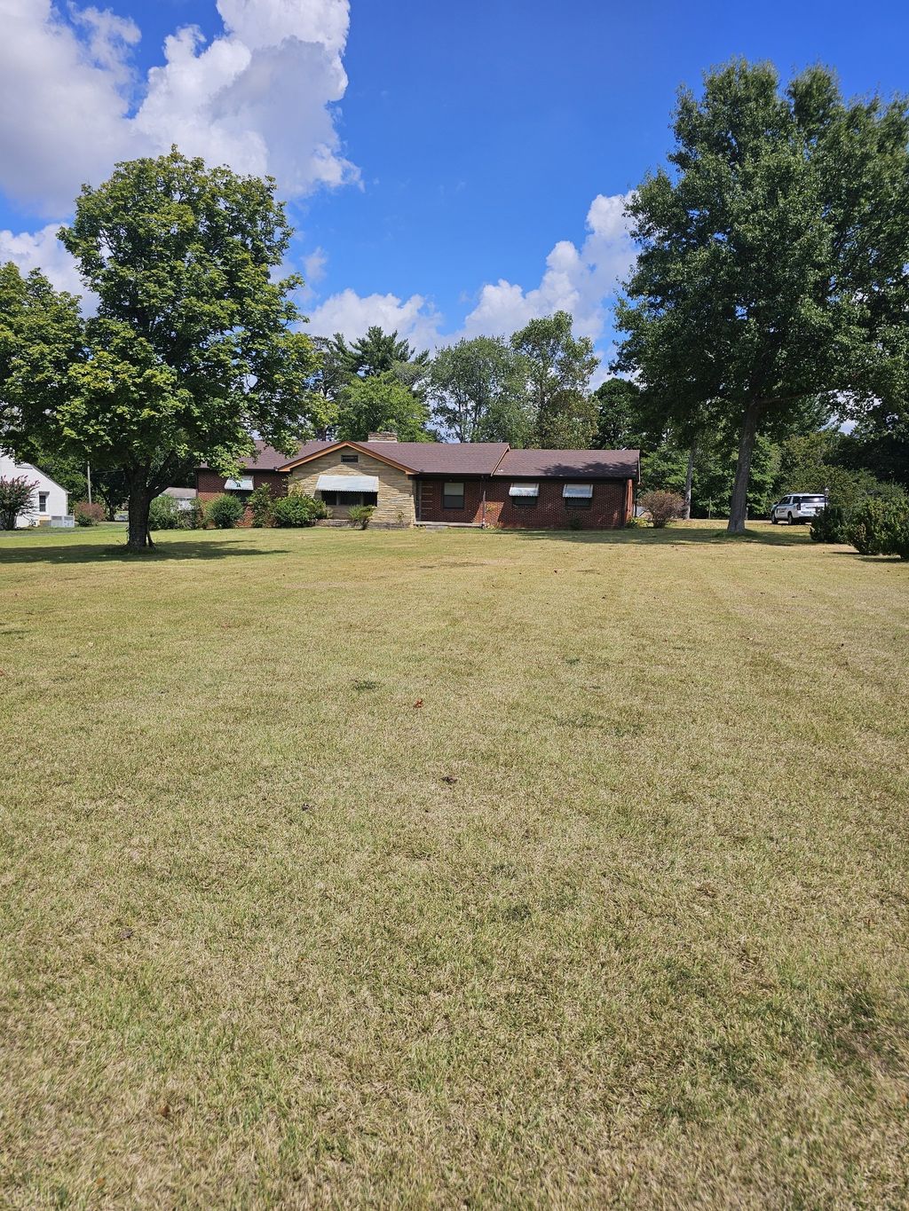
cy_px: 606
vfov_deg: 73.9
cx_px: 454
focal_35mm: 23
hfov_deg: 58.9
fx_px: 805
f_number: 1.7
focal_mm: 6.3
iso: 10
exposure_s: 1/1384
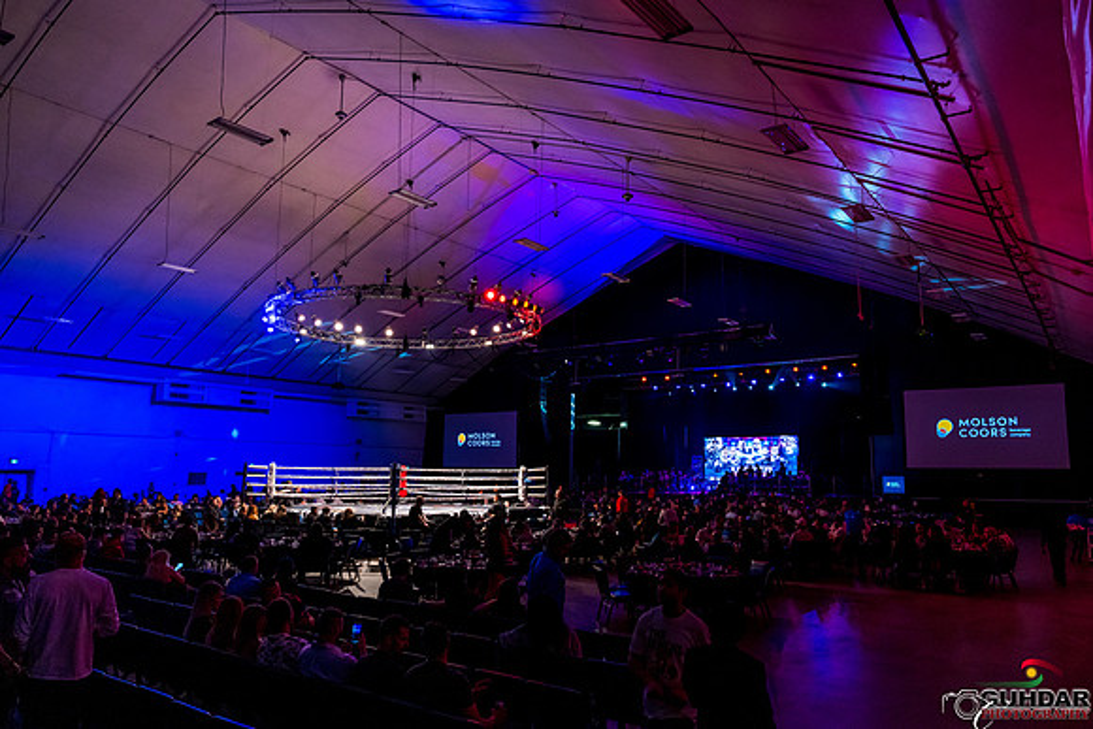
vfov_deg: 50.6
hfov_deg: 70.7
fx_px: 771
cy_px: 364
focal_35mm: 25
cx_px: 546
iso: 4000
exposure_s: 1/160
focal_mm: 24
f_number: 3.5
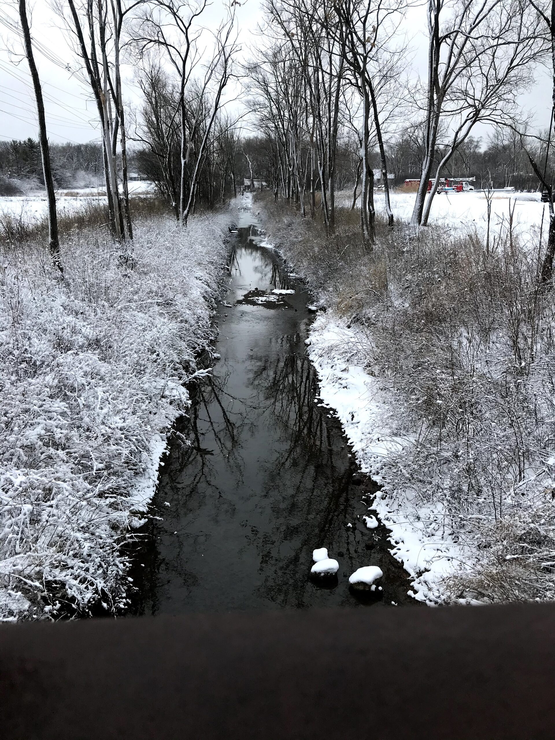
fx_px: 599
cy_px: 370
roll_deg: +0.0
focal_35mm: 28
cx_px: 278
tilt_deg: -17.3
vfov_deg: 63.4
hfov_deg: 49.7
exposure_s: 1/887
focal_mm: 3.99
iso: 20
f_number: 1.8
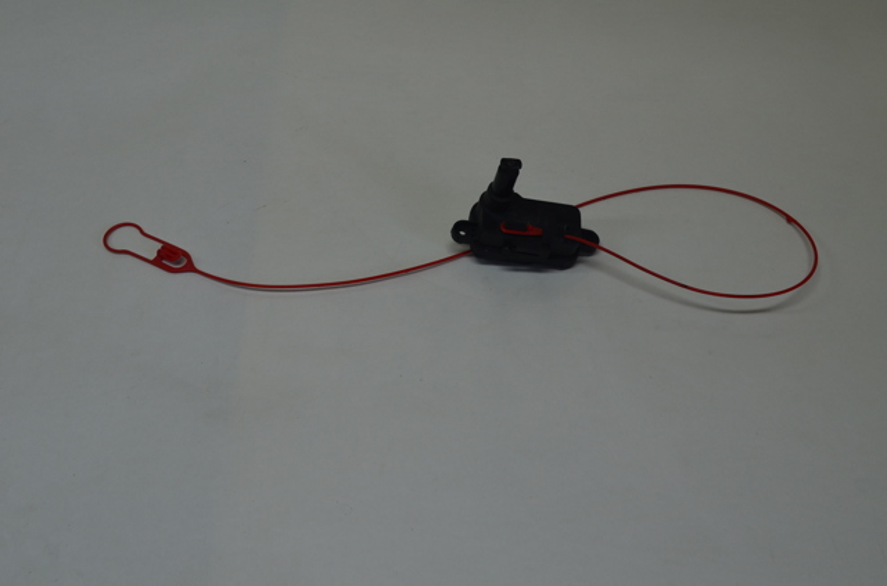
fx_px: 1069
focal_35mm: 44
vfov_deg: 30.7
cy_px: 293
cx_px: 444
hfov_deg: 45.1
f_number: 9
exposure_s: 1/30
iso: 400
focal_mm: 29
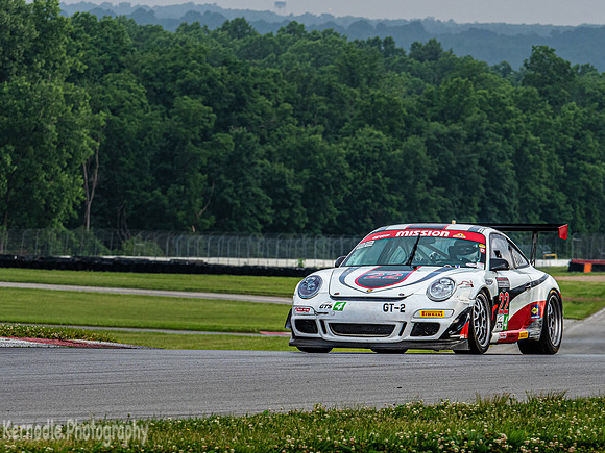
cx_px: 324
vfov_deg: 4.3
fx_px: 5991
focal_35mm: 343
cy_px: 259
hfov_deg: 5.8
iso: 400
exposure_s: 1/500
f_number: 6.3
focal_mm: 150
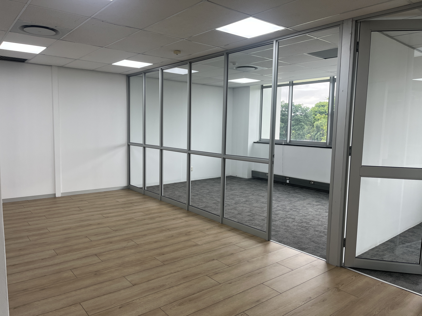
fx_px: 317
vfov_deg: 53.1
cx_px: 211
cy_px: 158
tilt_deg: -6.2
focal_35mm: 26
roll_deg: -2.1
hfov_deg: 67.3
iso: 50
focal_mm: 5.1
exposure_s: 1/175
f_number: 1.6
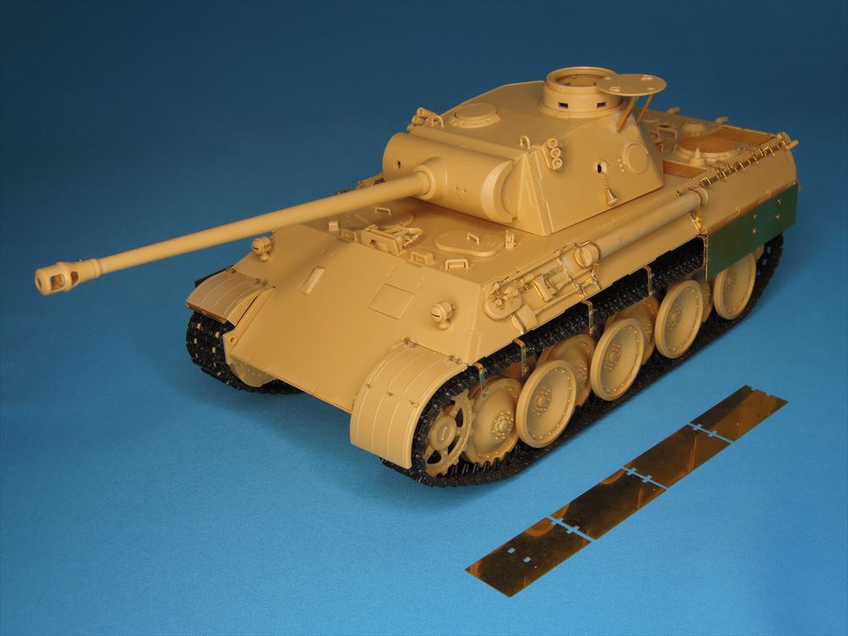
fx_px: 1225
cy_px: 318
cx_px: 424
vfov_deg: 29.1
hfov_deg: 38.2
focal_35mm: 50
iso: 200
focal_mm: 9
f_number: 5.2
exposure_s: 1/60
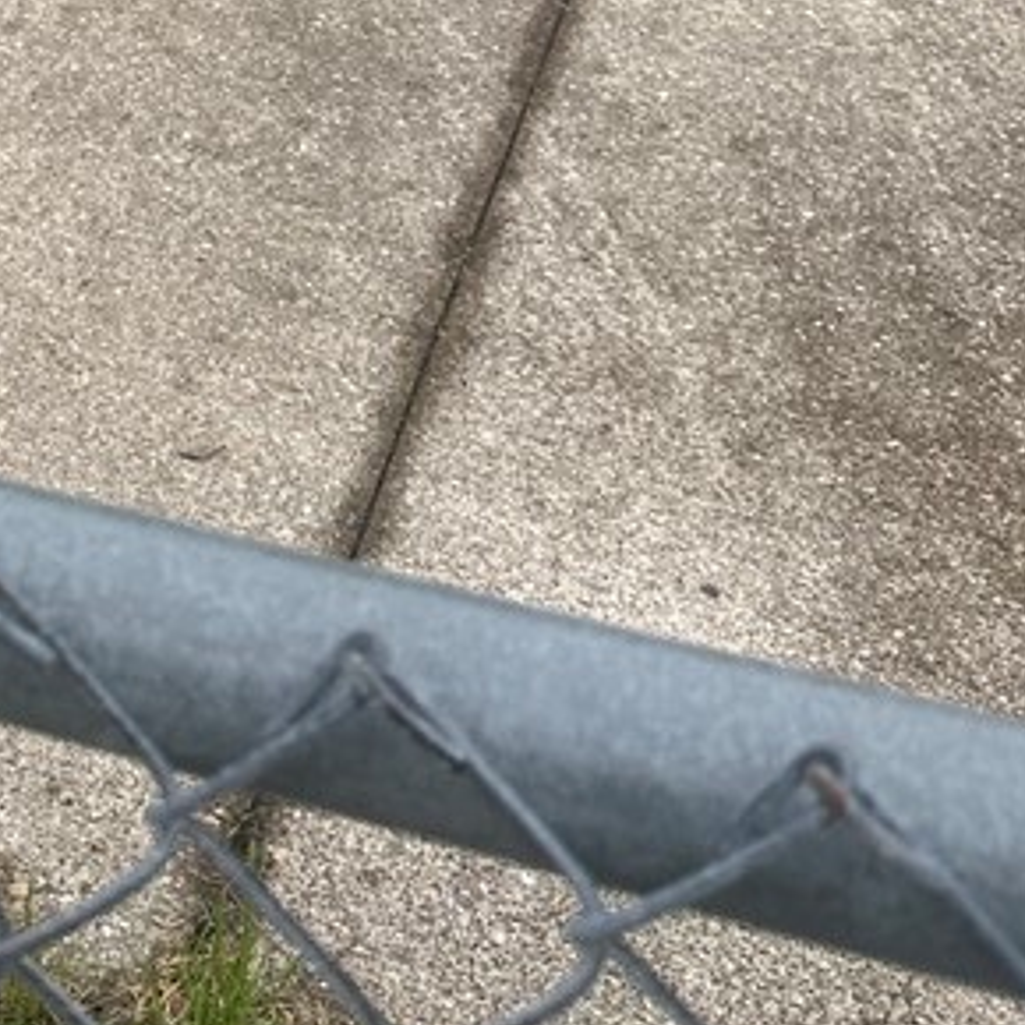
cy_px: -456
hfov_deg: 22.3
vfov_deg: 20.2
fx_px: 2513
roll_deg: -0.1
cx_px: 28
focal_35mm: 75
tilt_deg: -16.3
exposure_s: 1/816
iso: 80
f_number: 1.78
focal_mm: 6.86
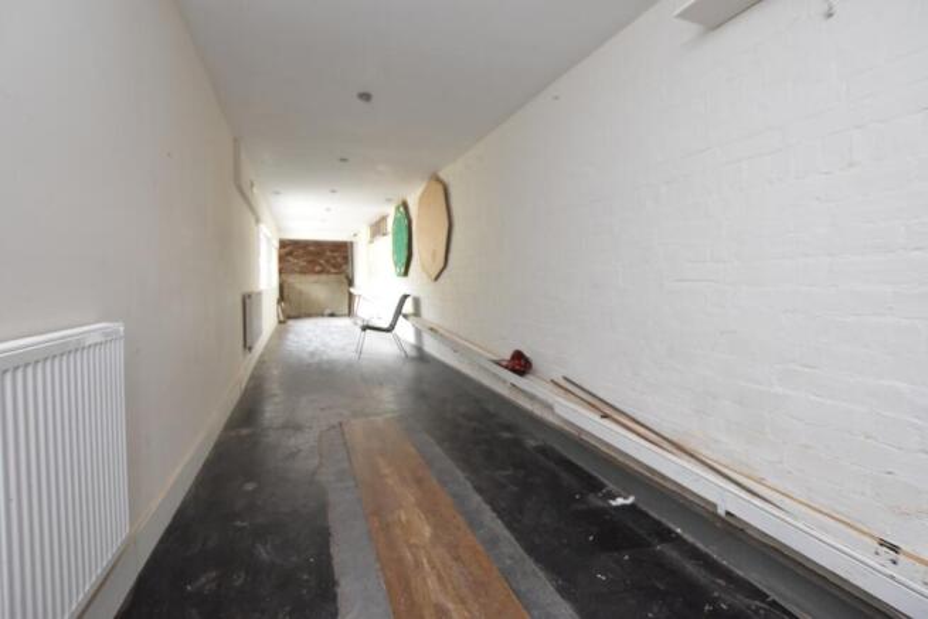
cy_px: 310
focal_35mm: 15
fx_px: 387
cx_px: 464
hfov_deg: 100.4
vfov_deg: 77.4
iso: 900
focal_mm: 10
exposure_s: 1/60
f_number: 3.5
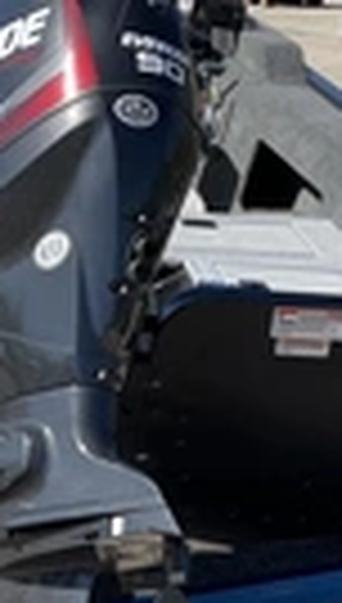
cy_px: 279
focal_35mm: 94
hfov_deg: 12.8
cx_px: 27
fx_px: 1506
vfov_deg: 22.6
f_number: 1.8
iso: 25
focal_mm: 3
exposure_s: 1/1490
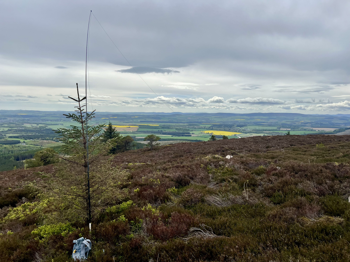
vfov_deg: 53.1
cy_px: 131
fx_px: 263
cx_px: 175
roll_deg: -1.3
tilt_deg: -3.4
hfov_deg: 67.3
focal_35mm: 26
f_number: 1.5
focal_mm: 5.7
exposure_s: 1/6211
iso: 50
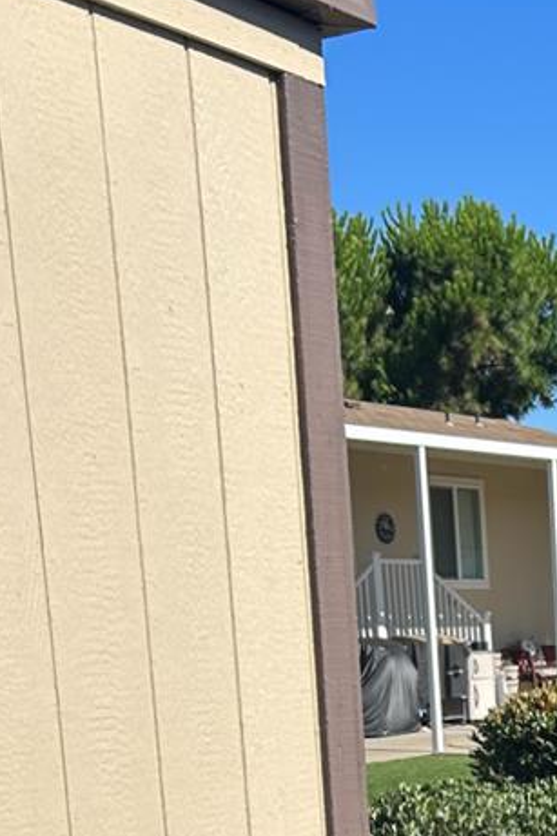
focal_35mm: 88
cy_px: 1077
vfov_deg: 21.1
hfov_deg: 14.3
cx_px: 884
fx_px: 2044
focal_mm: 5.7
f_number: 1.5
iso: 50
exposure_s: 1/3257
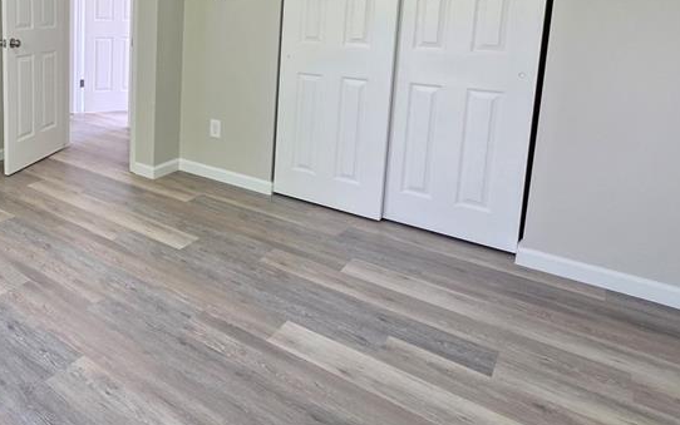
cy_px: 71
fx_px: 482
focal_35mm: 26
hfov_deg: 61.0
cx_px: 85
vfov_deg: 44.7
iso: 320
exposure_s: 1/60
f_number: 1.9
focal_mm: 2.2
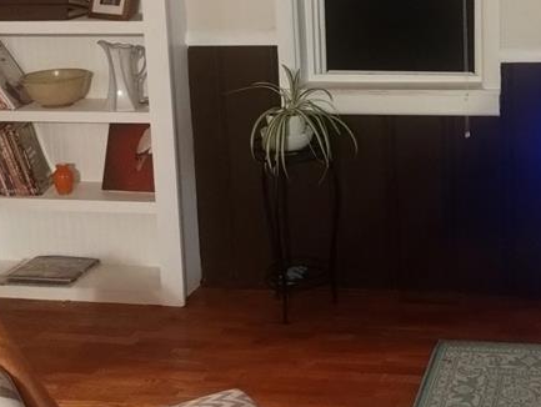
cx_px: 446
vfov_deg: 22.1
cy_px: 99
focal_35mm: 66
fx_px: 1033
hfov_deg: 28.6
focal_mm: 4.27
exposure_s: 1/15
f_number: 1.8
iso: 4209
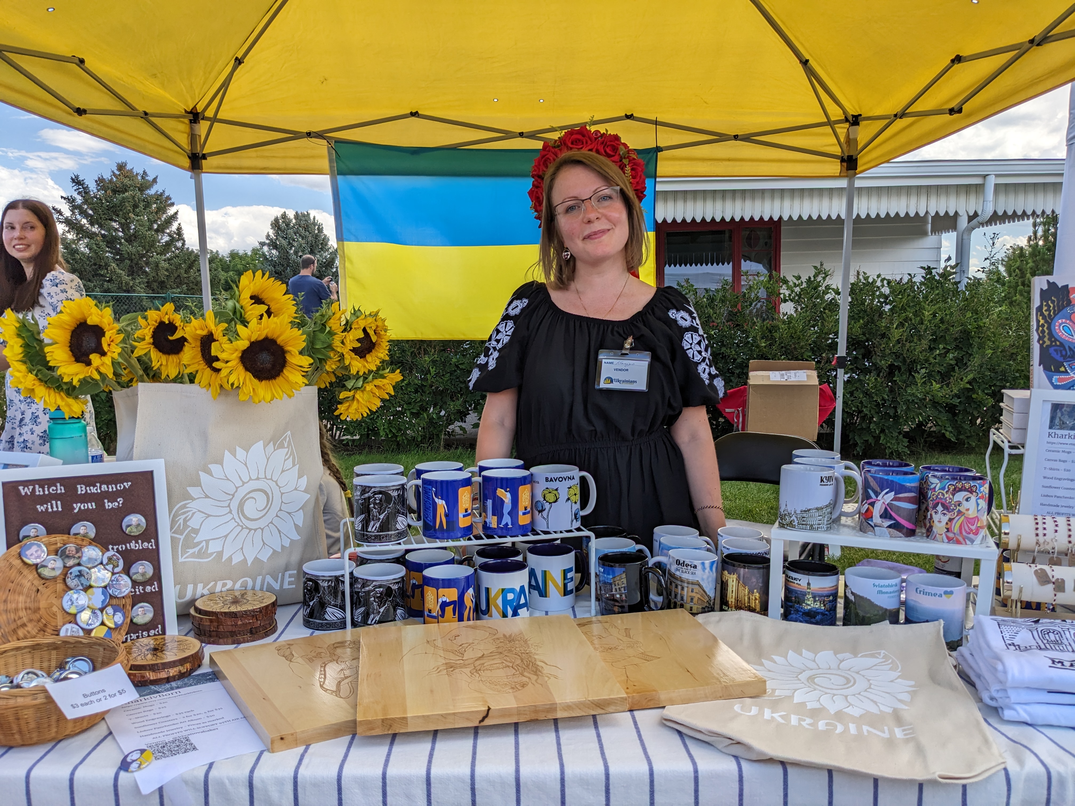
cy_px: 403
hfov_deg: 65.3
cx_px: 538
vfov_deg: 51.4
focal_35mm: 27
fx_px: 838
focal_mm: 4.38
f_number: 1.73
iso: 37
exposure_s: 1/1462
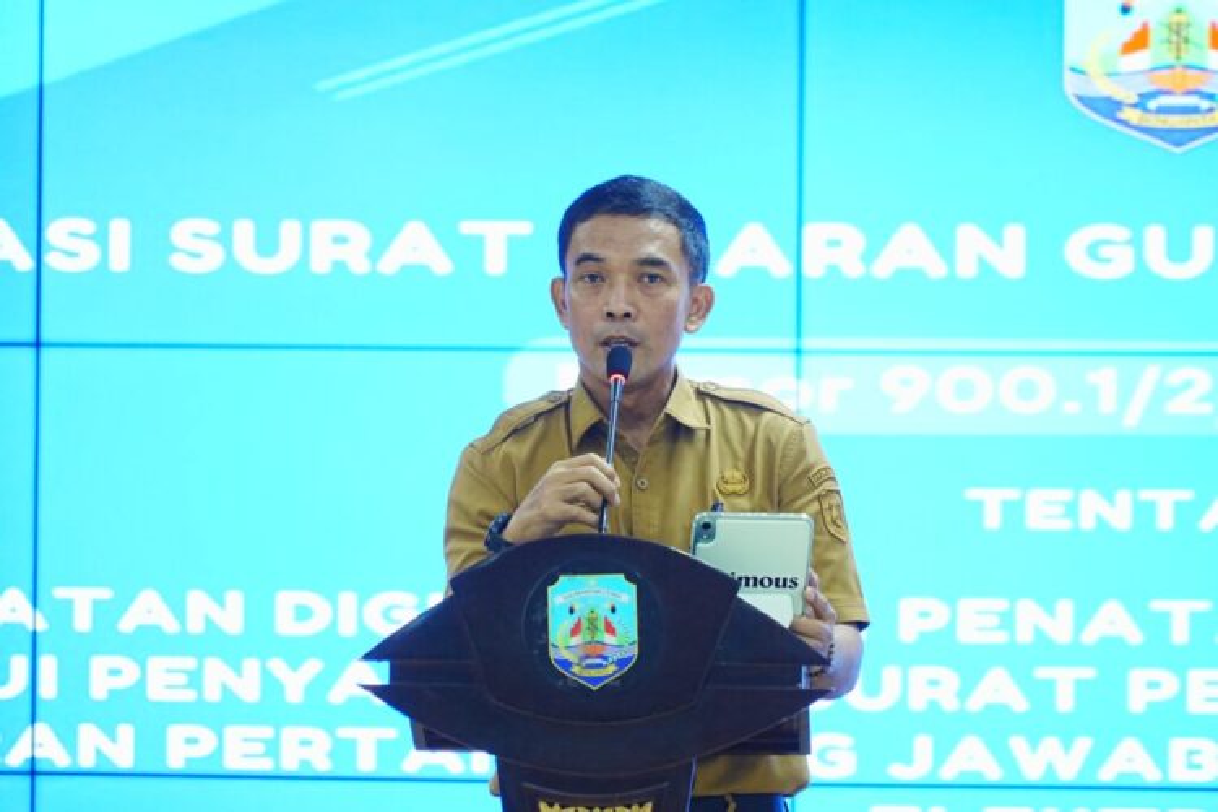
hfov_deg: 9.1
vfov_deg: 6.1
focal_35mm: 226
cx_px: 609
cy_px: 406
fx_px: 7646
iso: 5000
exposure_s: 1/100
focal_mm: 226
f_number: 6.3
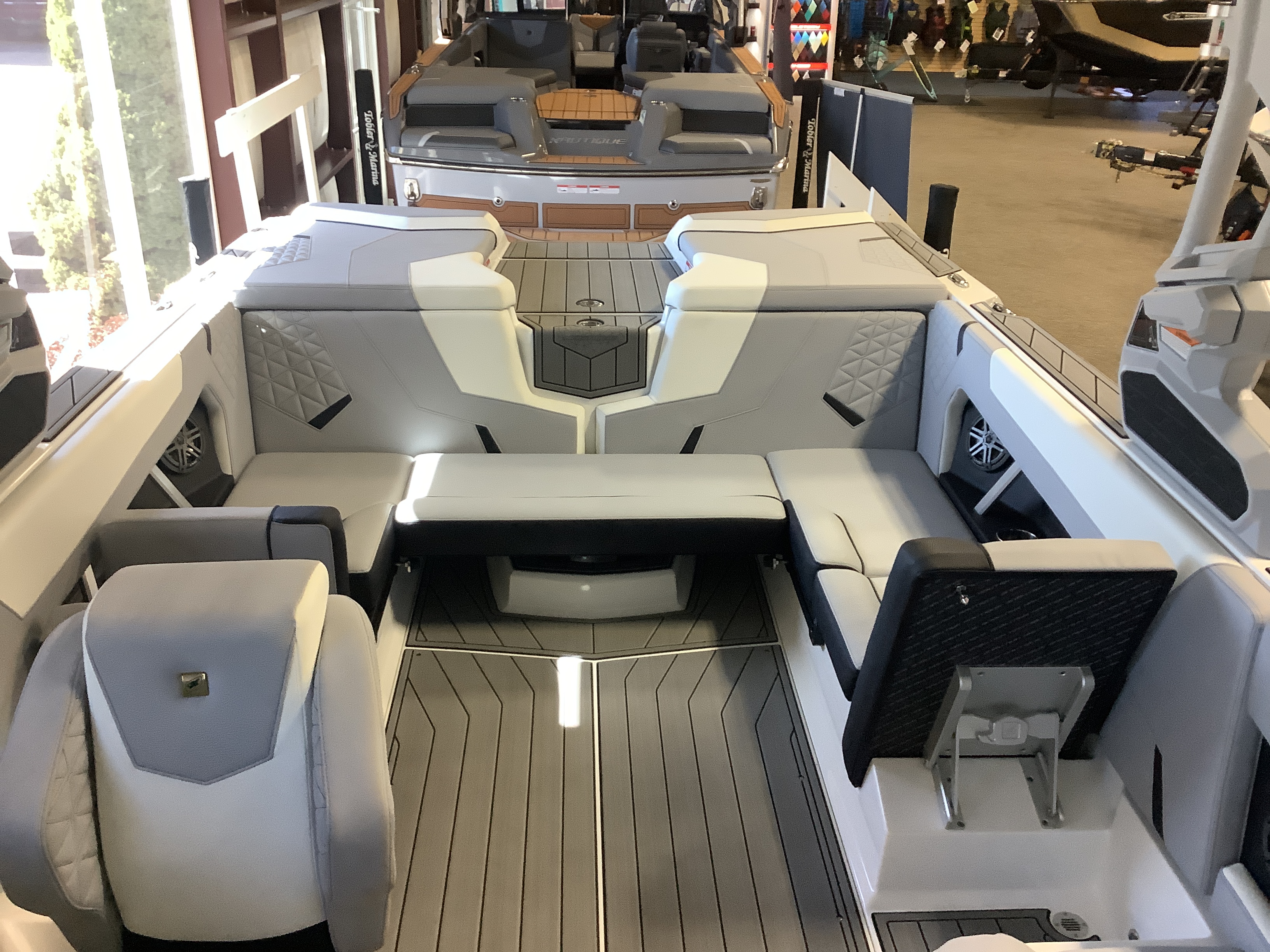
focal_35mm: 31
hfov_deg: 58.4
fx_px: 1137
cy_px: 476
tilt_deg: -27.0
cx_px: 635
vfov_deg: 45.4
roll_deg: -0.3
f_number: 2.4
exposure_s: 1/60
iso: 250
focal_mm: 3.3
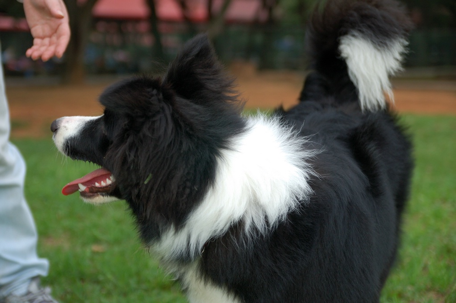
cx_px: 228
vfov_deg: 18.2
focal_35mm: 75
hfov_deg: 27.0
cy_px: 152
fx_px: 949
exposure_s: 1/250
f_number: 2.8
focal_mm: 50
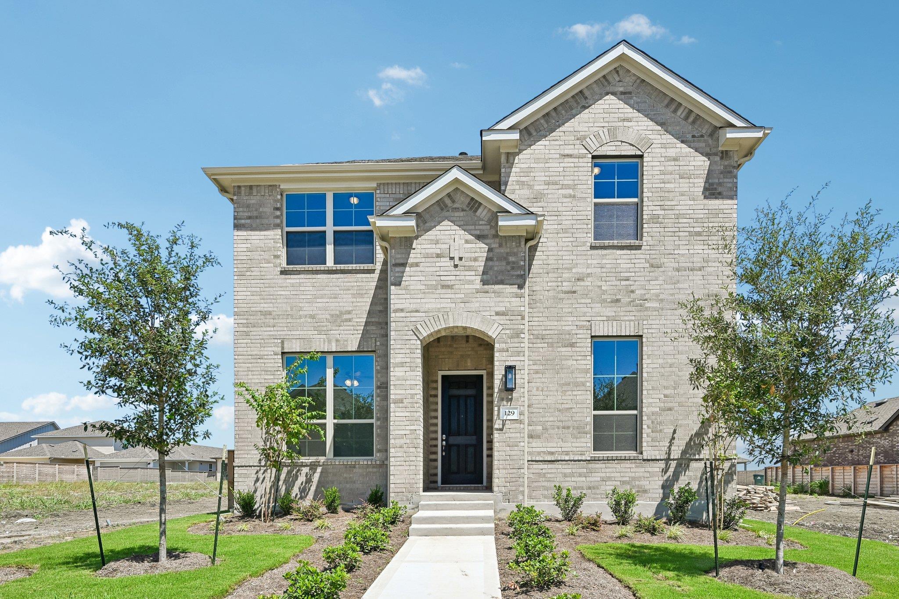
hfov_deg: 85.4
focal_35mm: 20
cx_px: 450
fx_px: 487
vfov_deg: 63.2
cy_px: 300
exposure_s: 1/320
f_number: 8
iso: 100
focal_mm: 19.5
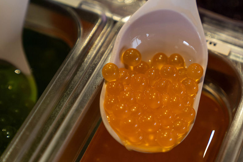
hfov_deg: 22.3
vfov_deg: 15.0
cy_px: 61
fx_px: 614
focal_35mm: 91
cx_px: 148
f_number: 2.8
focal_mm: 70
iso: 500
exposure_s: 1/400
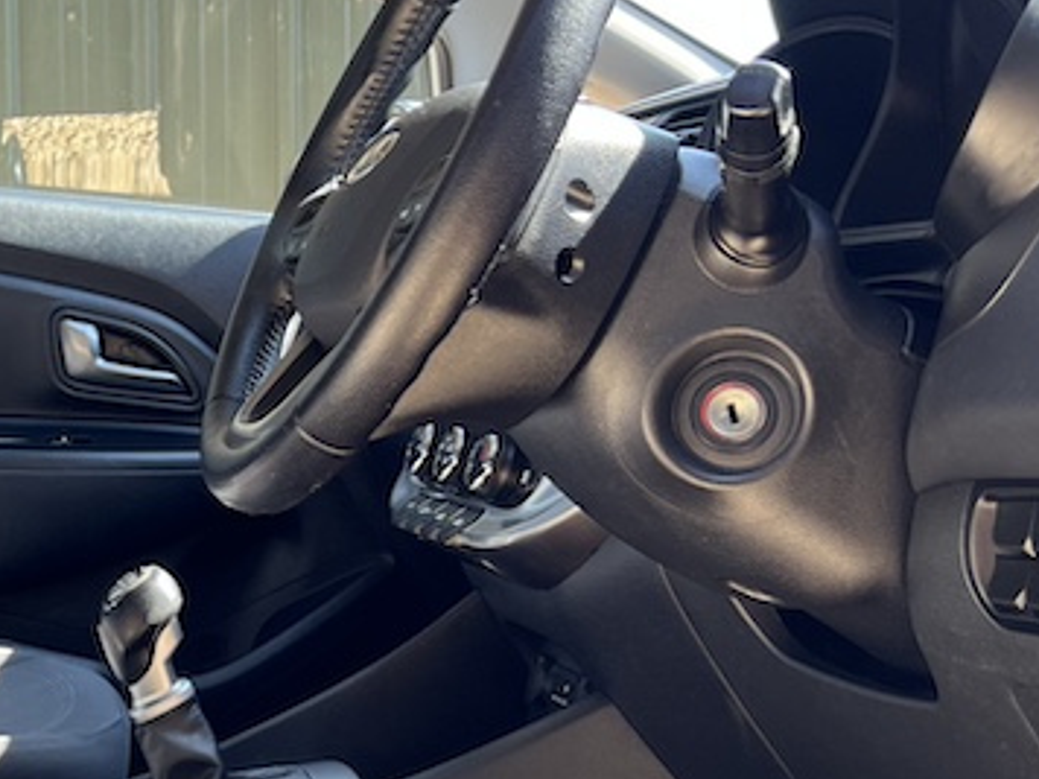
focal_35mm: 73
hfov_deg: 24.9
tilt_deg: -6.5
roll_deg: +2.5
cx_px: -88
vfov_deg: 20.1
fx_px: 2191
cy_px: 528
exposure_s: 1/125
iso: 32
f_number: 1.5
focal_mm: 5.7
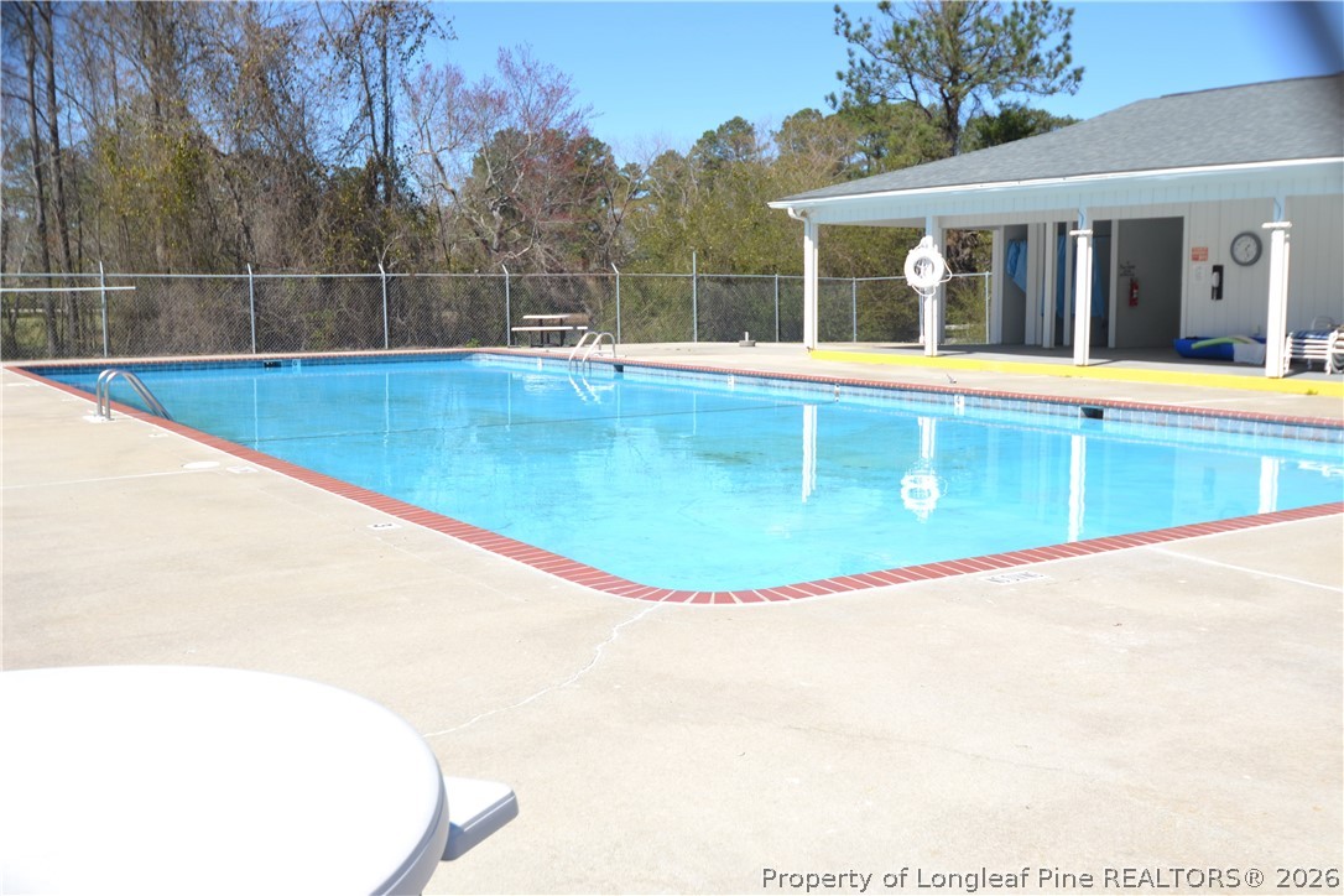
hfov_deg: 53.1
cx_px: 672
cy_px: 448
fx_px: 1344
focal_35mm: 36
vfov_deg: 36.9
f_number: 8
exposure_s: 1/250
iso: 100
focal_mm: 24
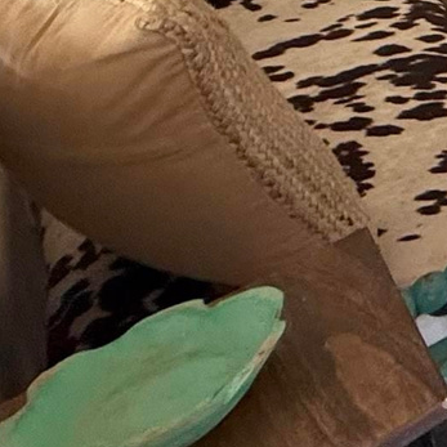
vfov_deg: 18.9
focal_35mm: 73
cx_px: 1215
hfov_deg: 13.0
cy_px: -328
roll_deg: +1.9
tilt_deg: -11.7
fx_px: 1066
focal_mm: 2.22
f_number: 2.2
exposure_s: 1/60
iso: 250
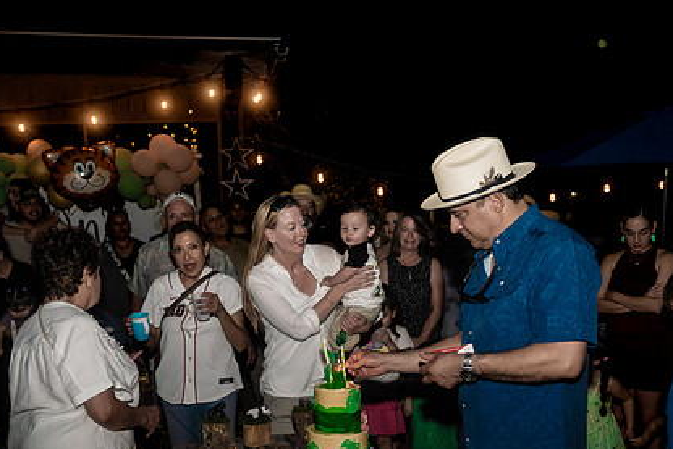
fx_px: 730
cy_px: 308
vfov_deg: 33.9
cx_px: 345
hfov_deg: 49.5
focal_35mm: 39
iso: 2000
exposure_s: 1/200
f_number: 3.2
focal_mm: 28
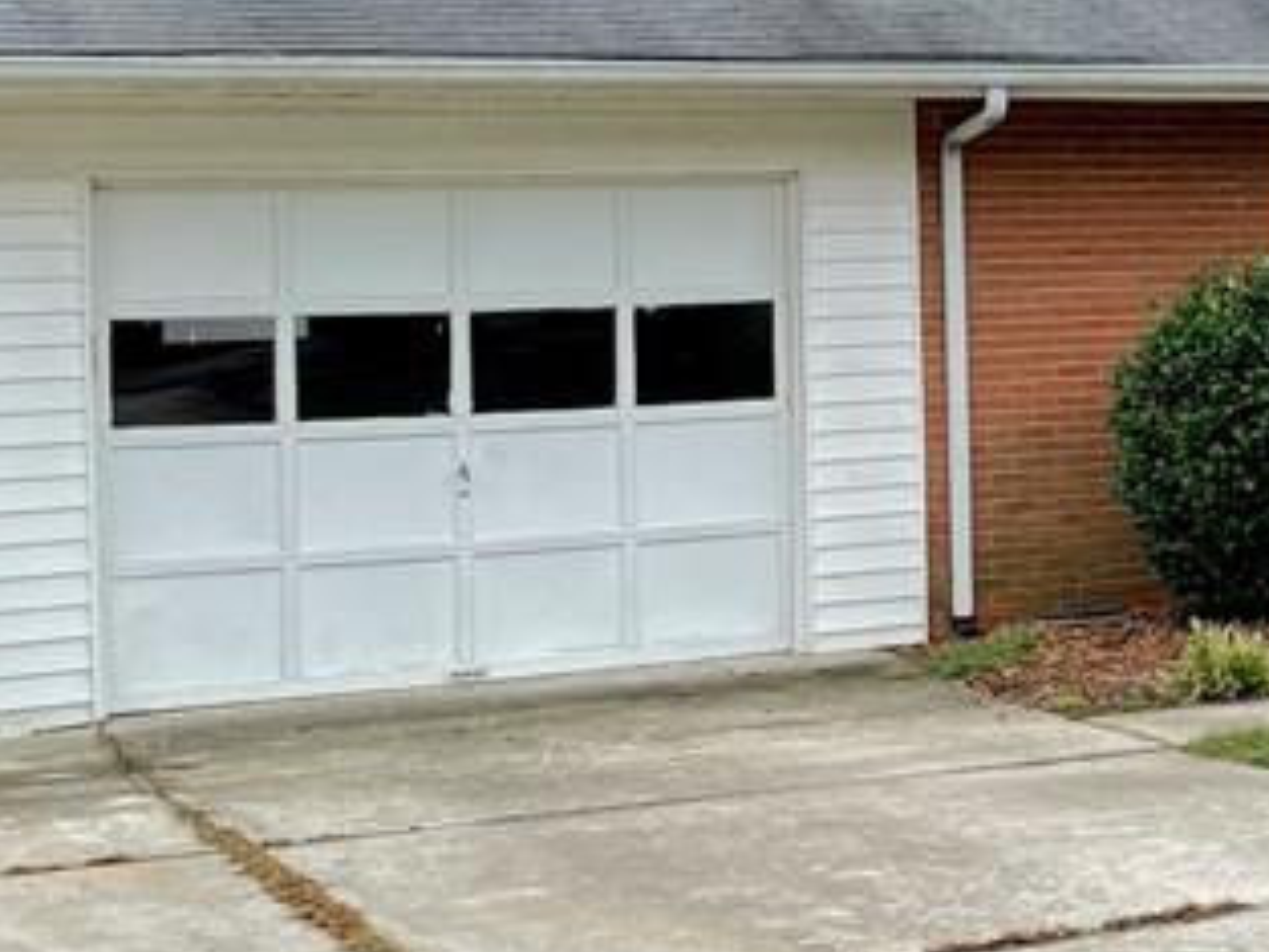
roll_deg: +0.8
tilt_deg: -0.1
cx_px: 1772
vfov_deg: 17.3
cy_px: 255
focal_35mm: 85
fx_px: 3117
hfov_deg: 20.5
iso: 32
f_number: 1.6
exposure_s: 1/234
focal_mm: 4.2
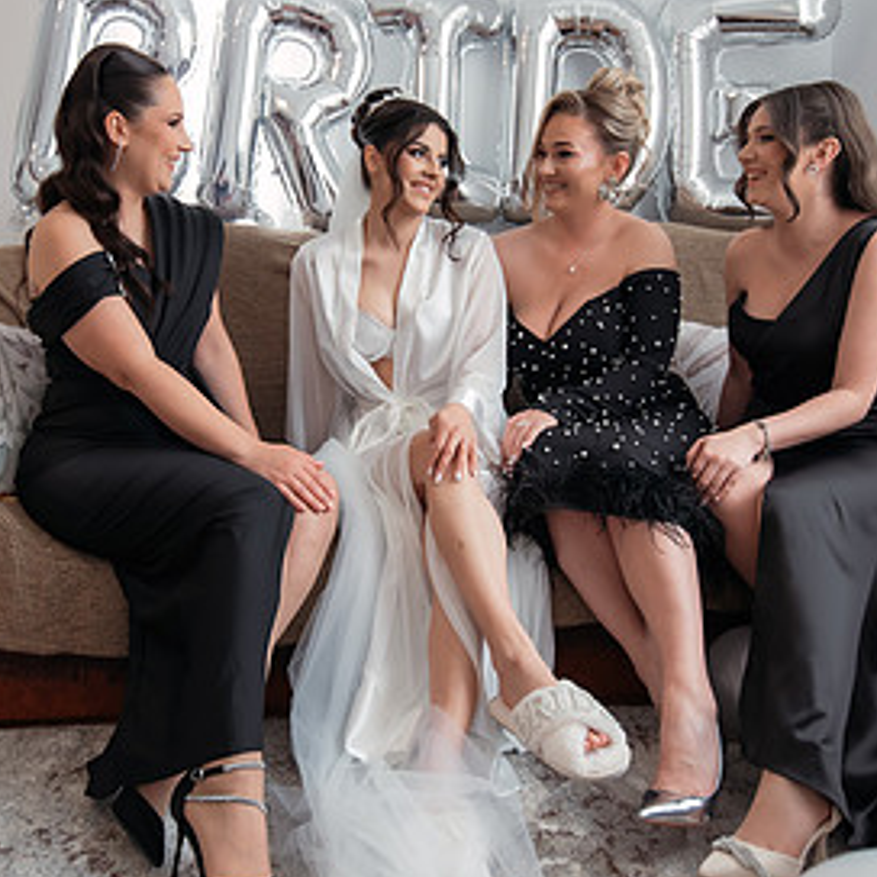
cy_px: 365
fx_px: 946
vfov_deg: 49.5
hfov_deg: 49.6
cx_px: 382
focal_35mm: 33
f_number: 2.8
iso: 1250
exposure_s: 1/250
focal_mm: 17
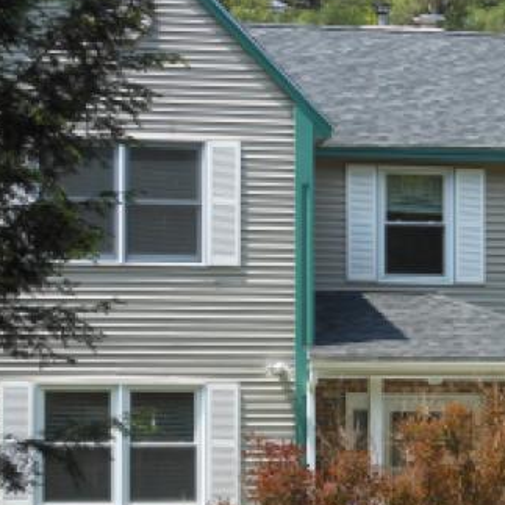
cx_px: 616
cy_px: 351
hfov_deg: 9.3
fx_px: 3053
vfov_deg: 9.4
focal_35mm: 185
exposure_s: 1/250
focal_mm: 11.7
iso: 80
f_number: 4.3
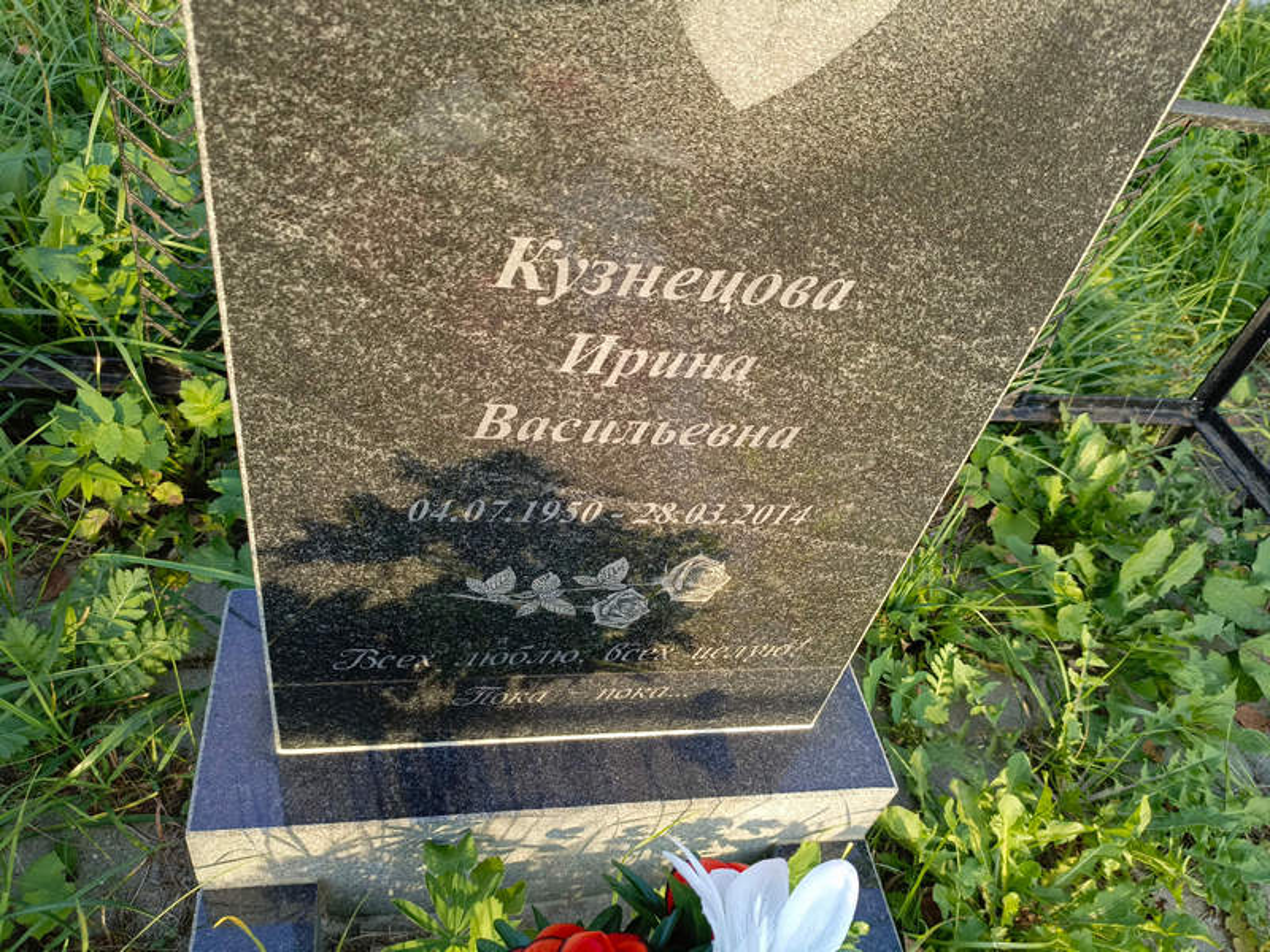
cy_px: 476
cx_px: 635
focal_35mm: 25
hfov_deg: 69.4
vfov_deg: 54.9
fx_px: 917
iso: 113
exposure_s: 1/114
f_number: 1.69
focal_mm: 4.76
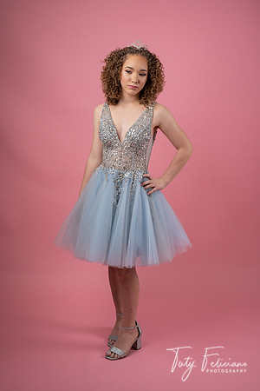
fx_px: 531
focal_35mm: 49
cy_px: 196
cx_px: 130
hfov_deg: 27.5
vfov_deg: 40.3
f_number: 6.3
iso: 125
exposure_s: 1/160
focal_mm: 49
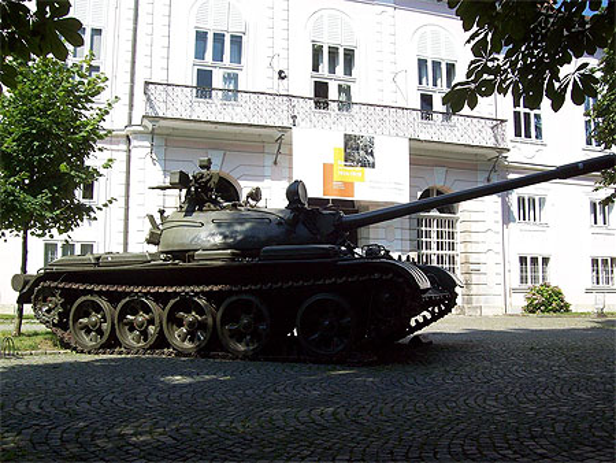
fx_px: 641
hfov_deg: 51.3
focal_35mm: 36
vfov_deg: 39.7
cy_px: 232
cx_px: 308
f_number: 4.8
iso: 80
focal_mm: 6
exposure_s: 1/376
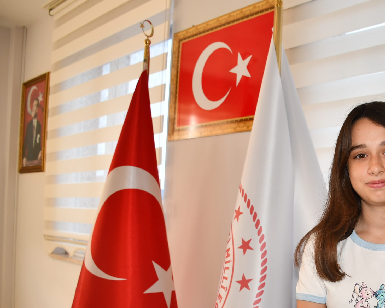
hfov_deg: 39.7
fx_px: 501
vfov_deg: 33.8
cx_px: 327
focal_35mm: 44
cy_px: 212
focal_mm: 18
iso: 250
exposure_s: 1/125
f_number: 3.5
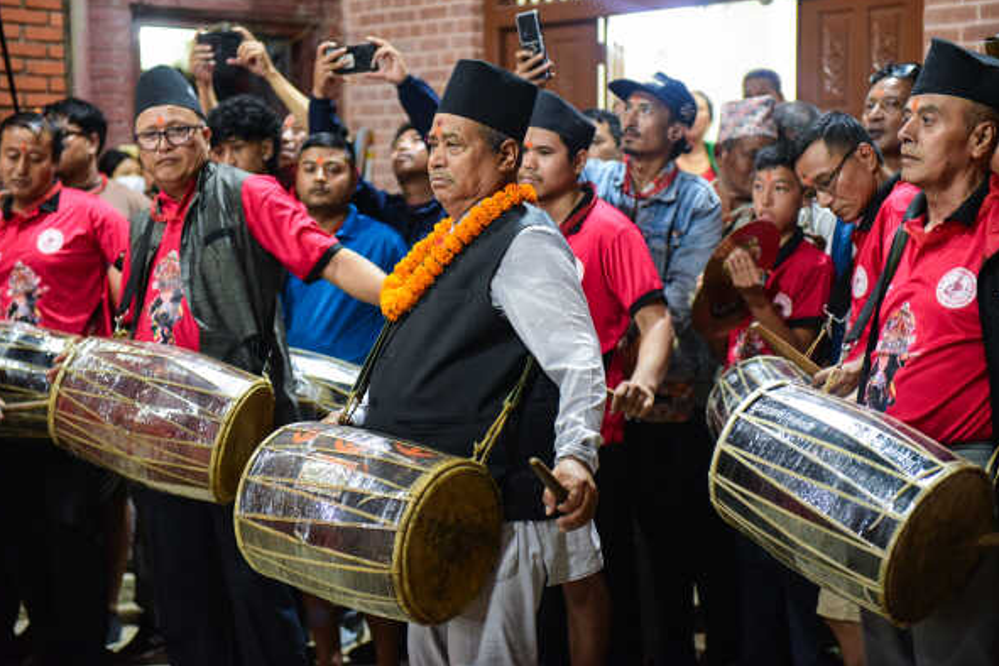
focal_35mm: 71
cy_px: 330
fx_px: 1970
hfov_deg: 28.5
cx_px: 498
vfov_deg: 19.2
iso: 6400
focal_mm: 70
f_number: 2.8
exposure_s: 1/200
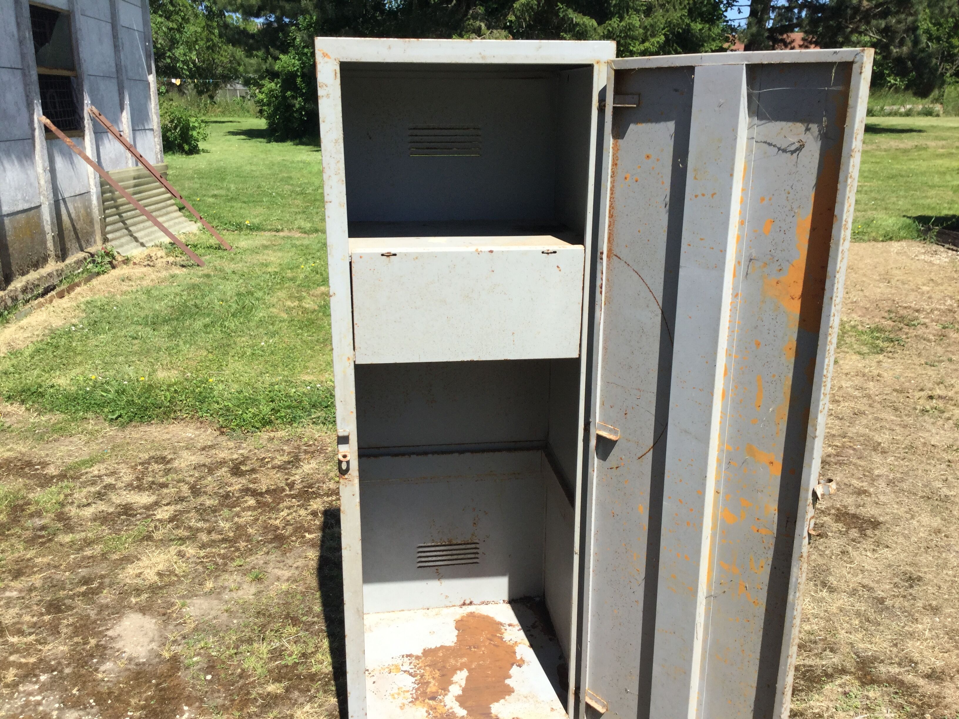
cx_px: 480
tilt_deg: -18.2
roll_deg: -0.7
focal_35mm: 31
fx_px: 859
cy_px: 360
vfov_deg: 45.4
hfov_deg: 58.4
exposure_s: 1/1072
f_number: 2.4
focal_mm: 3.3
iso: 25
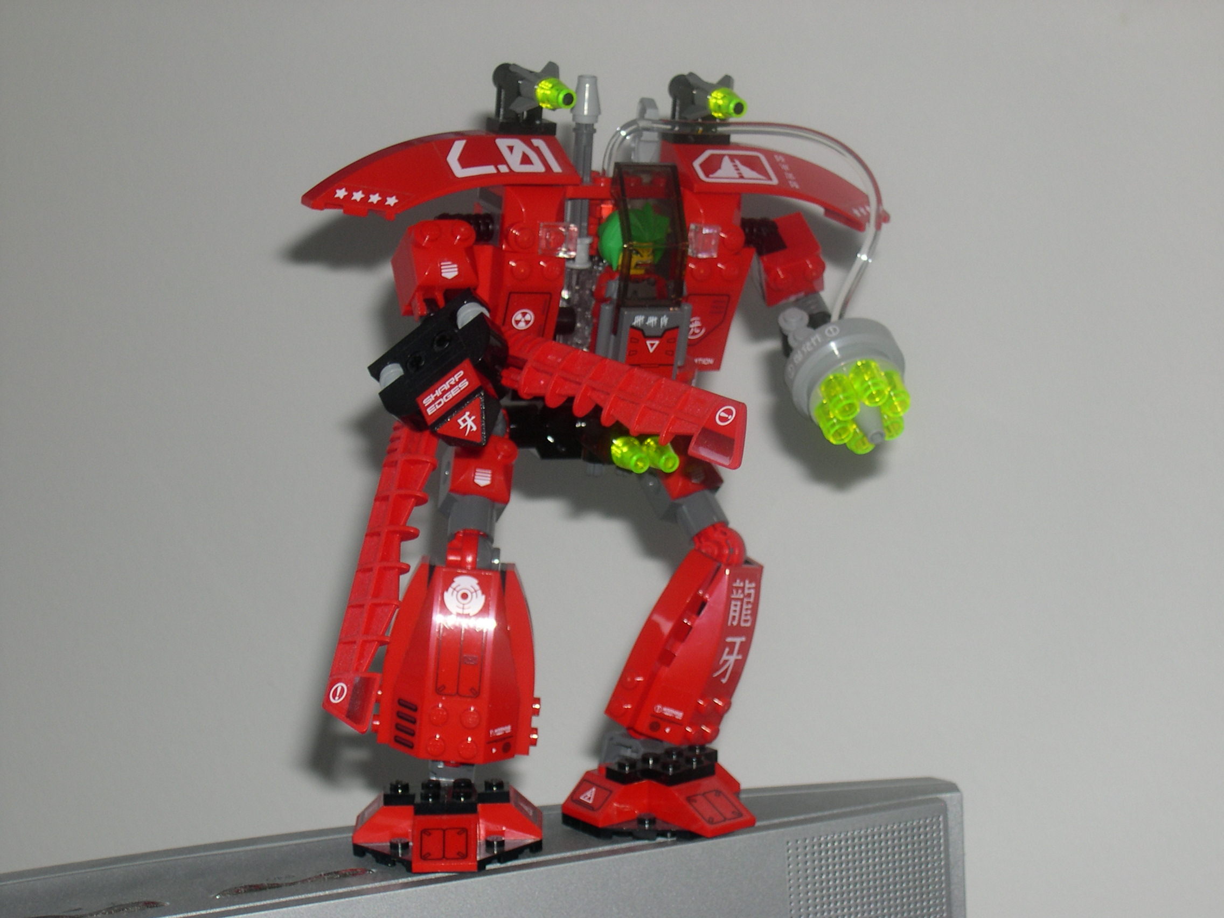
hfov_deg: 21.3
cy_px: 459
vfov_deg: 16.1
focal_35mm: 92
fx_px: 3253
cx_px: 612
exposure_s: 1/60
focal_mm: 19.5
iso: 100
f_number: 4.5
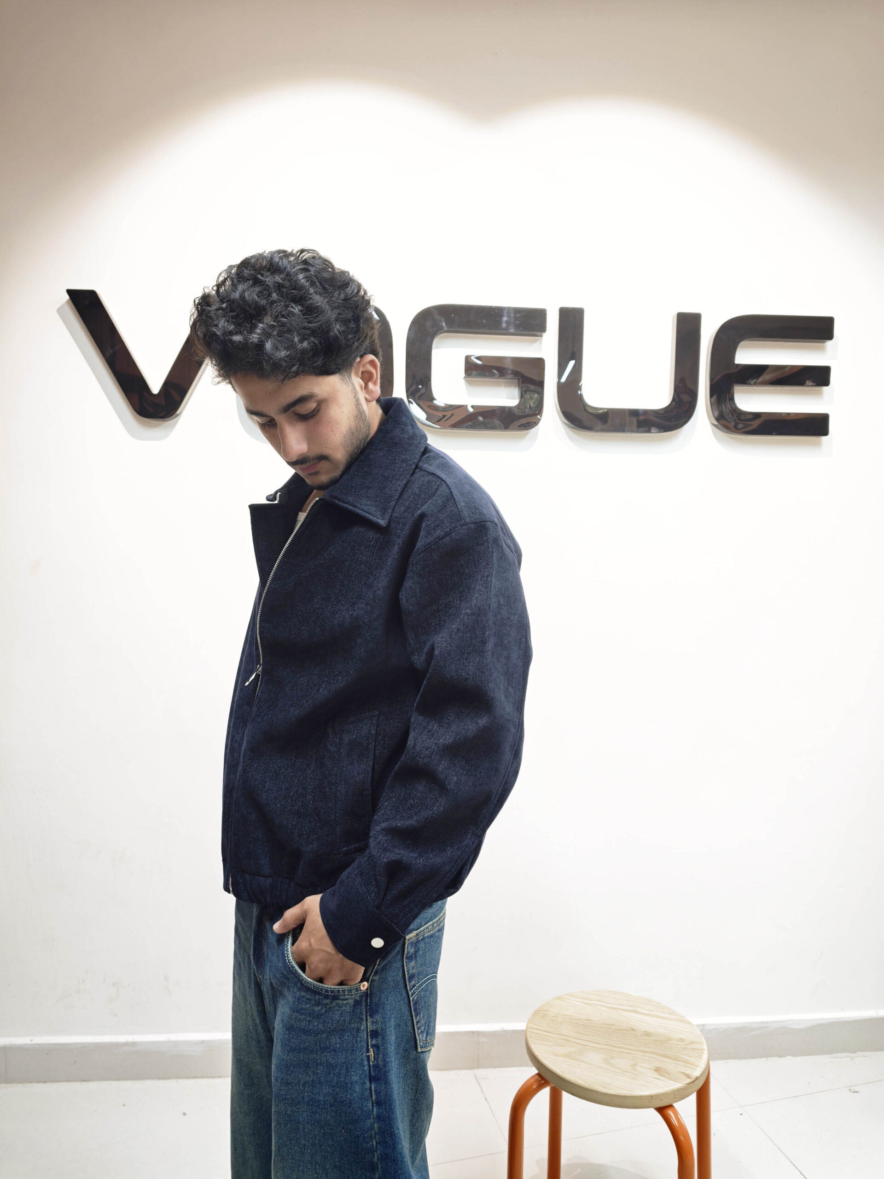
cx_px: 442
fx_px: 783
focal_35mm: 23
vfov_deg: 73.9
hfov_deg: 58.9
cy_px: 590
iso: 80
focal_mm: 6.62
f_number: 1.67
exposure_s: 1/50
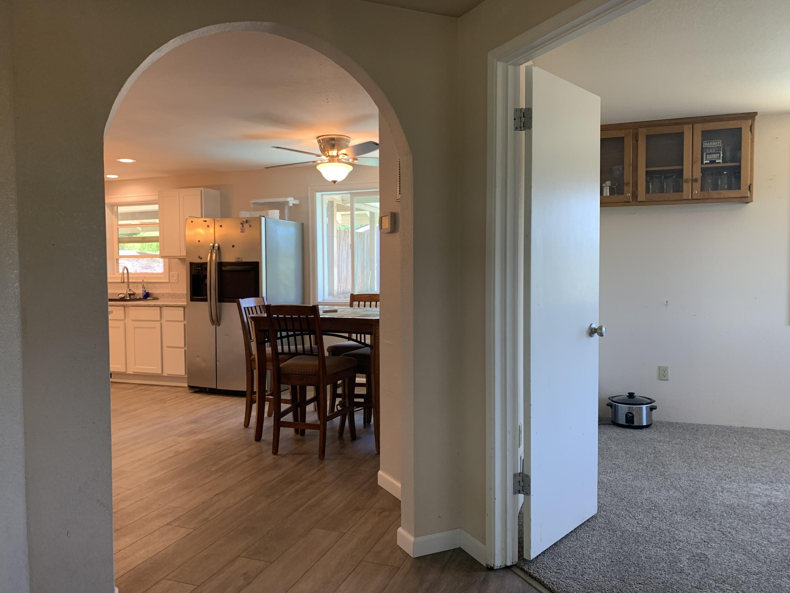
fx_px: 593
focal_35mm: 26
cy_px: 296
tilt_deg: -2.6
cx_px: 395
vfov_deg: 53.1
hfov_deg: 67.3
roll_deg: +0.6
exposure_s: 1/60
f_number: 1.8
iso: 100
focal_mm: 4.25
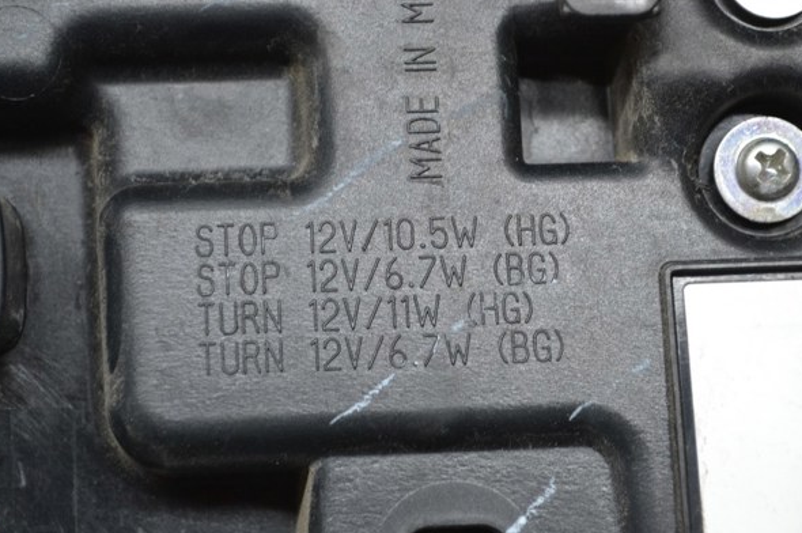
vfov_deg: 15.2
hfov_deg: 22.8
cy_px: 279
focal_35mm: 90
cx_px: 397
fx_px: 1993
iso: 720
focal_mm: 55
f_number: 5.6
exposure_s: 1/60
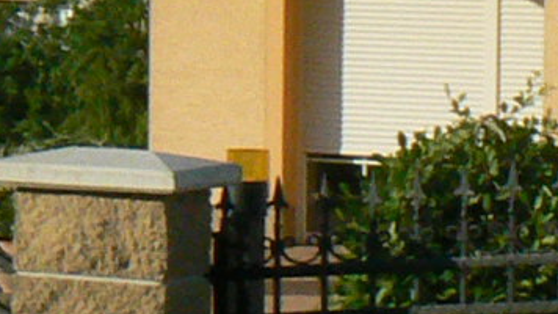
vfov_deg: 4.8
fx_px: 3757
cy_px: -80
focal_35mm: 254
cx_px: 770
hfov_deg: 8.4
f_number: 8
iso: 200
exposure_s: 1/500
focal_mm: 6
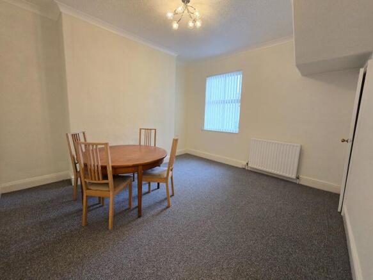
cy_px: 140
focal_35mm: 13
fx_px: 140
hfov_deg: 106.2
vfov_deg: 89.9
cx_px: 186
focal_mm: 2.2
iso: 400
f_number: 2.2
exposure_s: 1/50
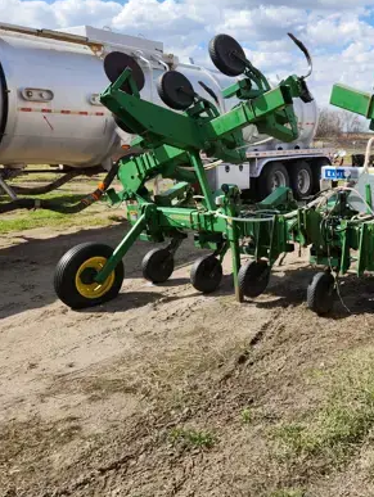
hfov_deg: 34.6
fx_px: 547
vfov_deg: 48.8
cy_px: 214
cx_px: 369
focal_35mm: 38
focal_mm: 5.4
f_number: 1.8
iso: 20
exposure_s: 1/1645
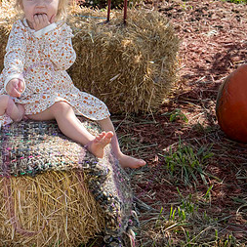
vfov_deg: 15.9
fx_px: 880
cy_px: 82
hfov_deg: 15.5
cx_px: -25
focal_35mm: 109
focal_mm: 56
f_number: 8
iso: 400
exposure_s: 1/500
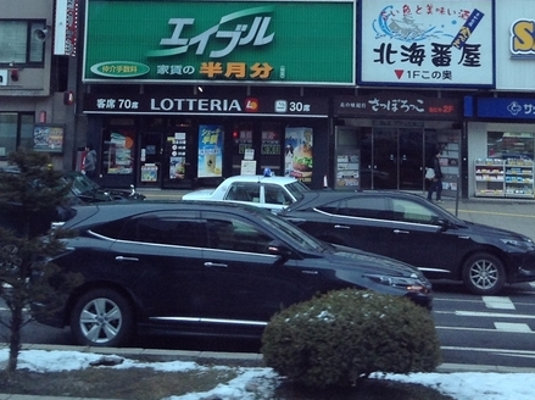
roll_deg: +1.9
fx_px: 1188
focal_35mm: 77
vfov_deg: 18.5
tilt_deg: +2.9
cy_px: -26
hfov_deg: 25.4
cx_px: 294
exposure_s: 1/129
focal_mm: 3.3
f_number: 2.4
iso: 25
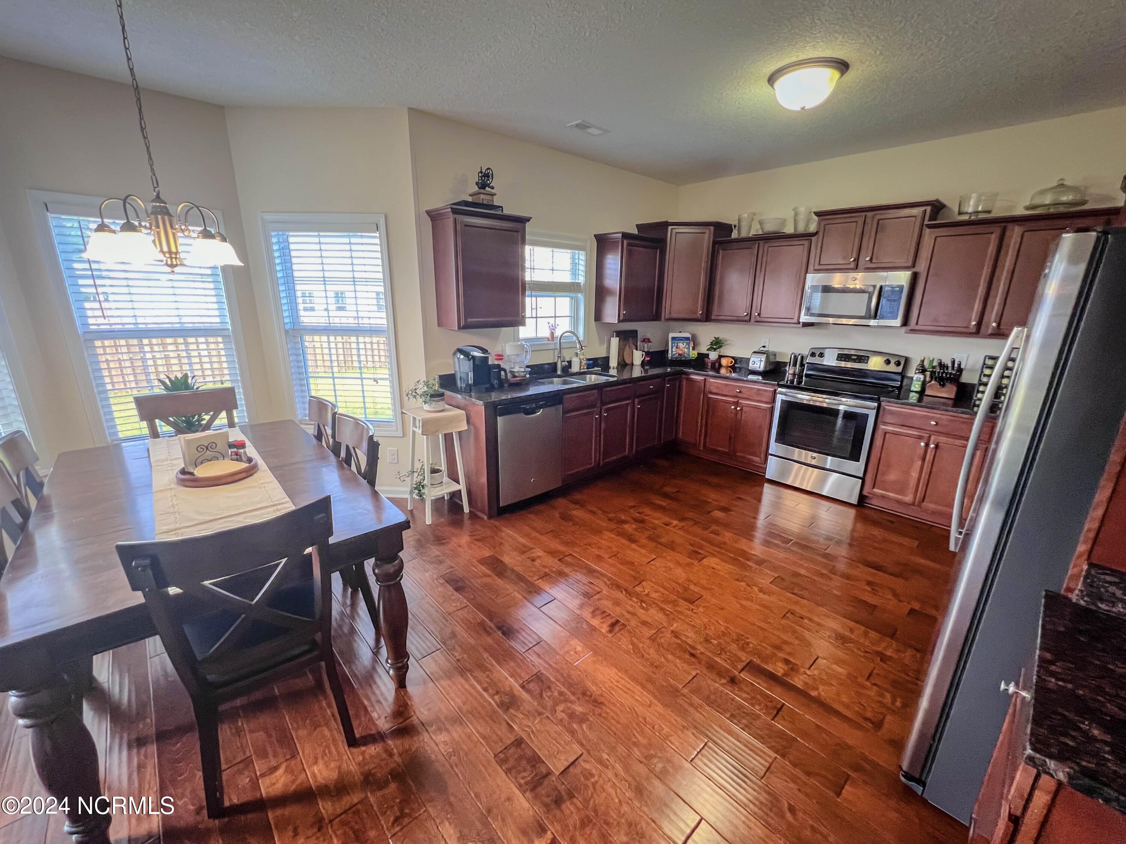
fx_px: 423
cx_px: 563
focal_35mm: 13
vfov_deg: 89.9
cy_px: 422
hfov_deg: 106.2
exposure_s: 1/60
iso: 250
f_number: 1.8
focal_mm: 1.57
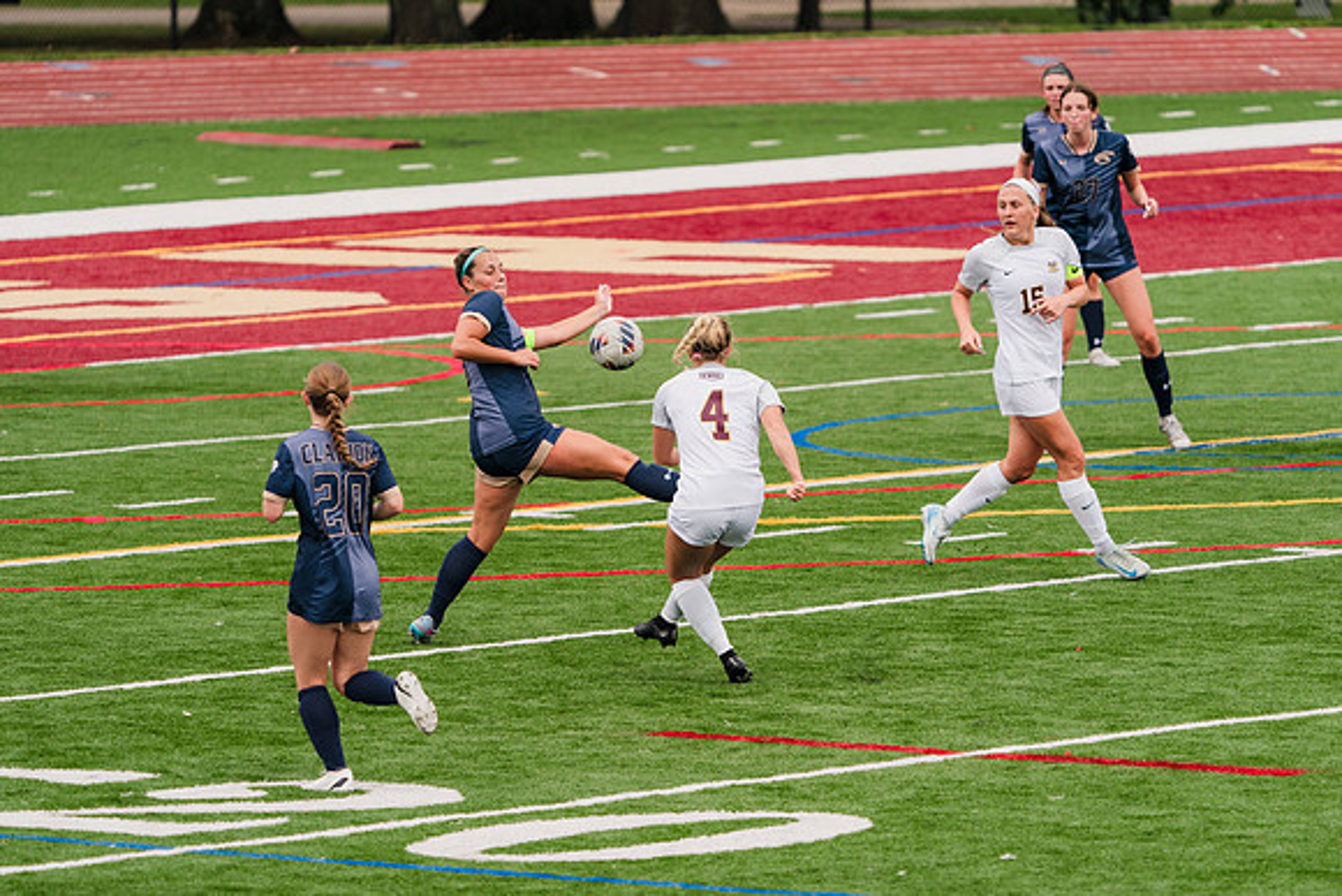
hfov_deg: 5.6
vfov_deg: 3.8
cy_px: 448
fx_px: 13609
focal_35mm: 365
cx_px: 671
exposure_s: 1/1600
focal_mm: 365
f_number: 6.3
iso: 640
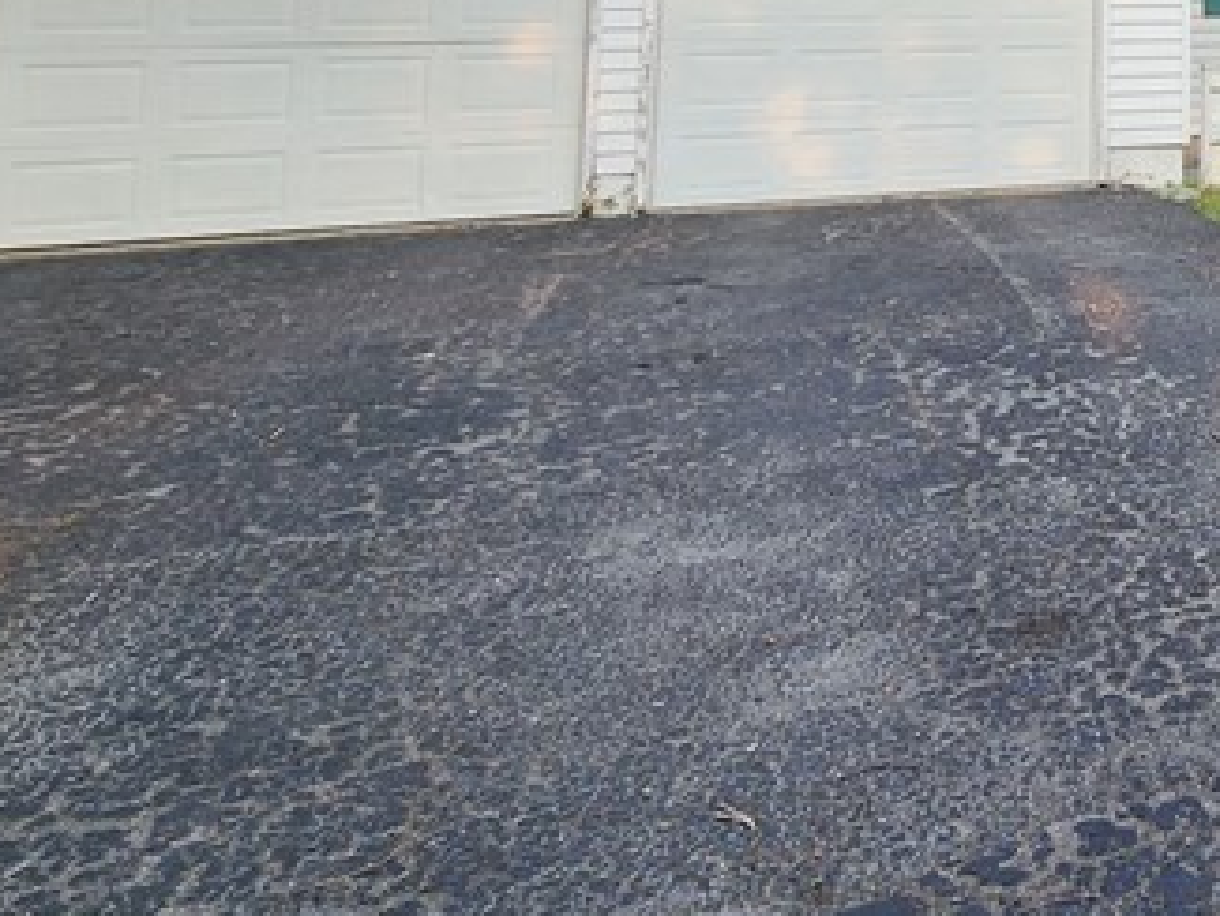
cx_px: 1663
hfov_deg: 32.0
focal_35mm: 41
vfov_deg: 30.5
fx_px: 1446
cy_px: -146
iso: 50
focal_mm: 2.2
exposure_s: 1/350
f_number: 2.2
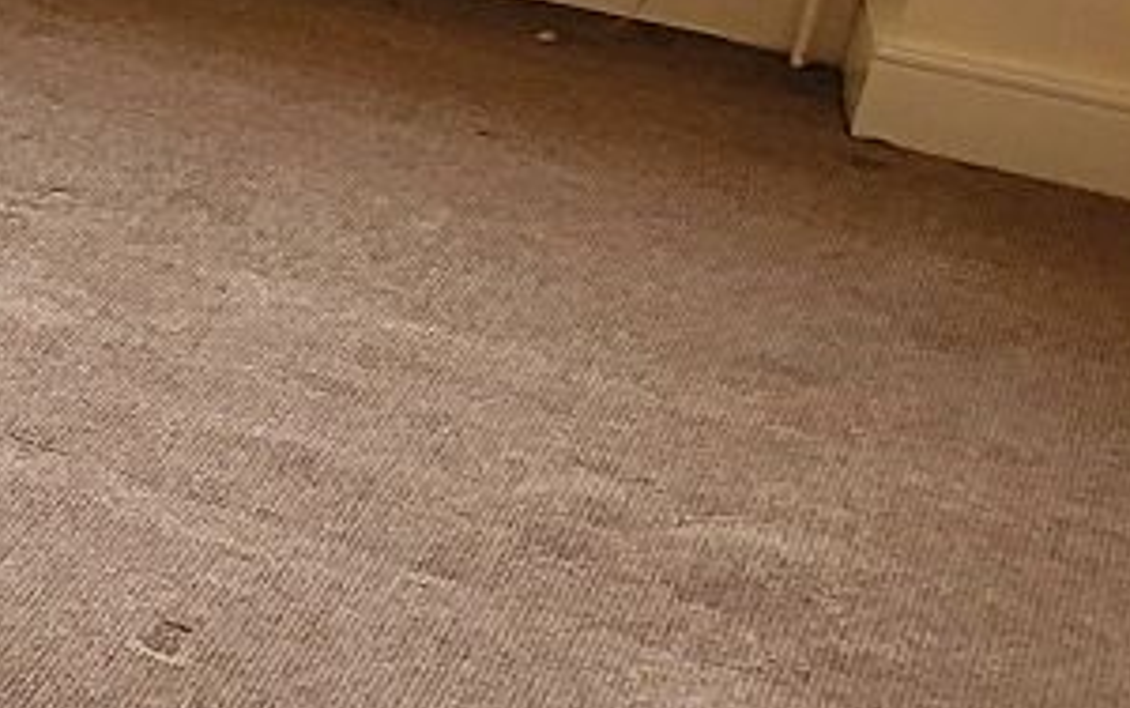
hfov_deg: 15.9
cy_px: -15
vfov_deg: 13.7
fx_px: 2897
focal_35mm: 94
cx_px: -1292
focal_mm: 1.74
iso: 64
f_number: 2.2
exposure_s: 1/50
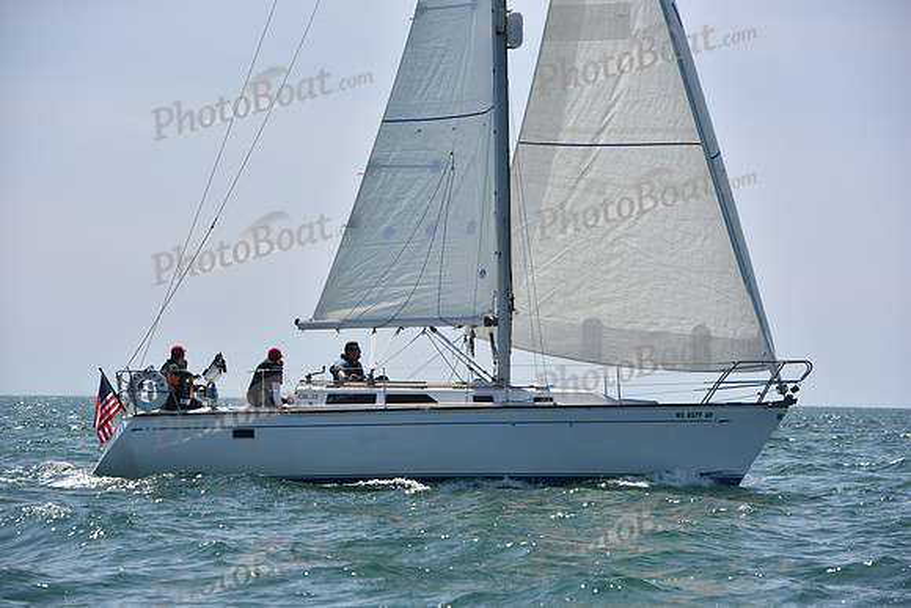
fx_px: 3290
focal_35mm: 130
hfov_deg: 15.8
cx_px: 456
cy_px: 304
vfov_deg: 10.6
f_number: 7.1
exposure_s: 1/800
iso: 320
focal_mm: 130
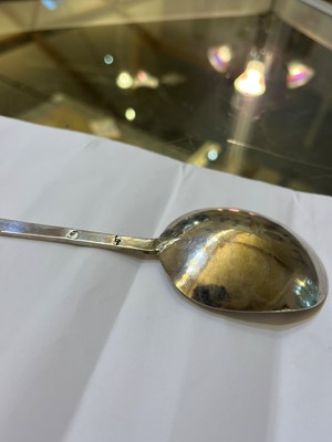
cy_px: 221
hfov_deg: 53.1
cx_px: 166
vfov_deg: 67.3
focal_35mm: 26
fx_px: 332
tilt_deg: -46.1
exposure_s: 1/100
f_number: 1.6
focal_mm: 5.1
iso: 50
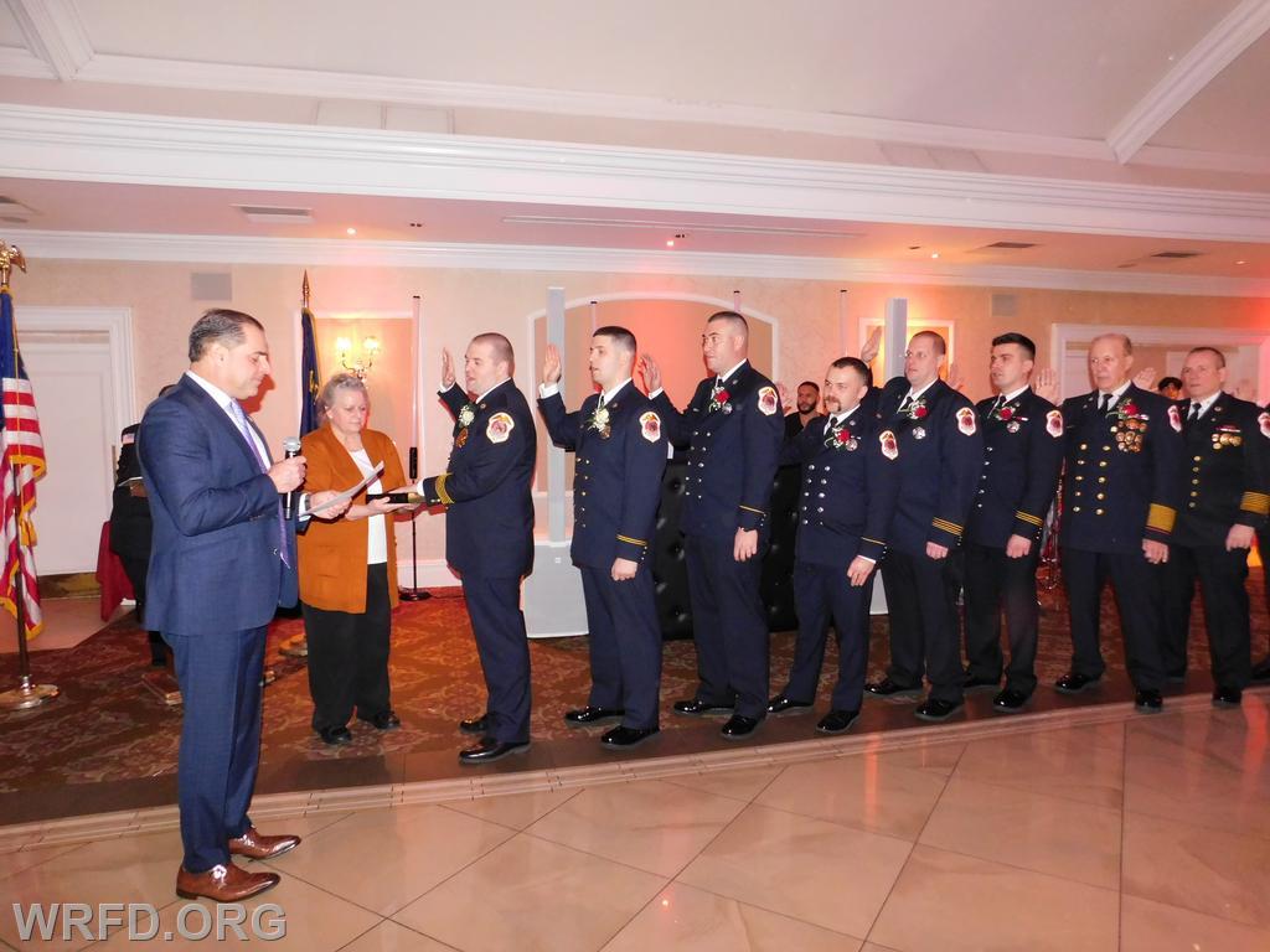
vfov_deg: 58.9
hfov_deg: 73.9
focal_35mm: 23
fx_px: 844
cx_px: 635
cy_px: 476
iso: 560
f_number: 3
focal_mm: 4
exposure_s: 1/30
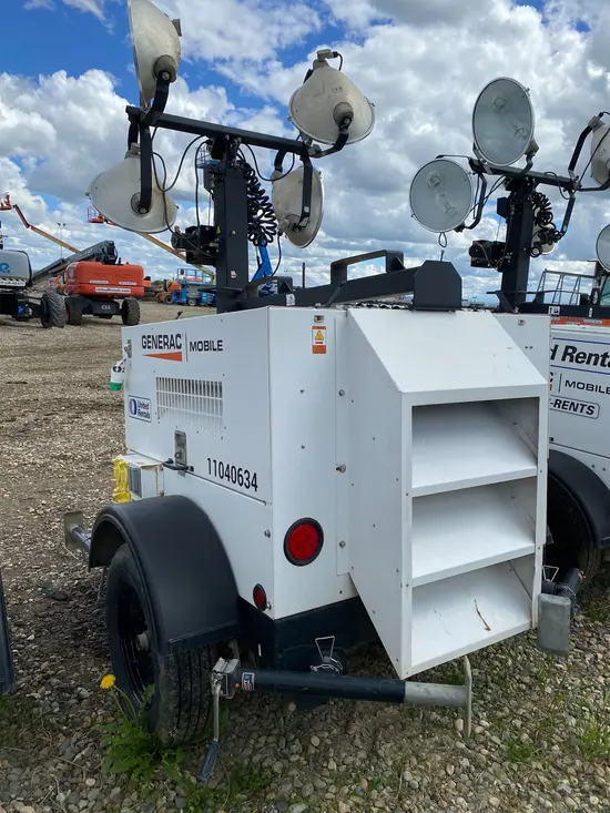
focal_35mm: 26
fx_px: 611
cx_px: 305
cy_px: 406
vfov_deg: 67.3
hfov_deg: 53.1
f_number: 1.8
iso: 32
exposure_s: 1/3125
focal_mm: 4.25
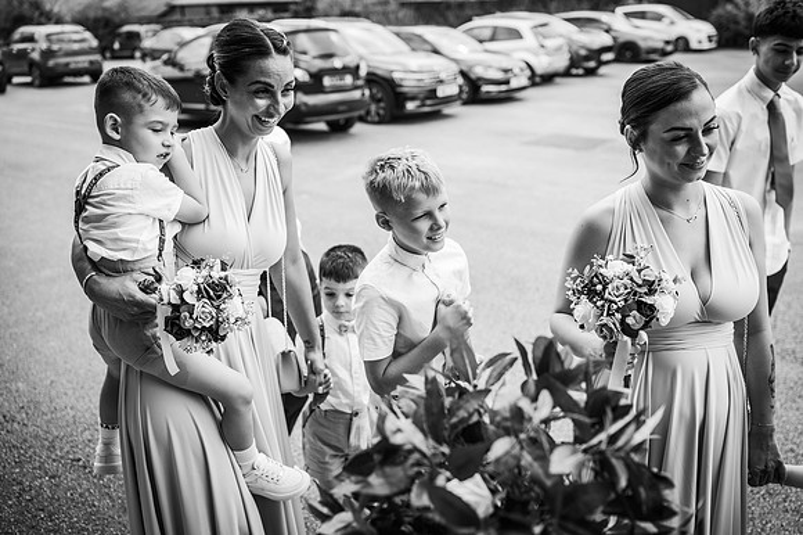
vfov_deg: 37.8
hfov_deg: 54.5
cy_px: 268
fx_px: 780
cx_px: 402
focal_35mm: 35
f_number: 2.5
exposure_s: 1/500
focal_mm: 35
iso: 100
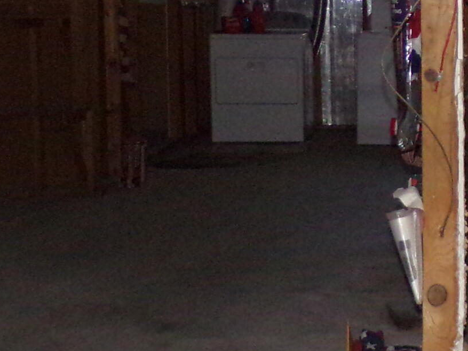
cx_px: 621
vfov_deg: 16.7
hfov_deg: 20.2
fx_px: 1190
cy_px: 85
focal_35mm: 88
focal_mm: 4.3
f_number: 3
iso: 500
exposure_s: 1/34
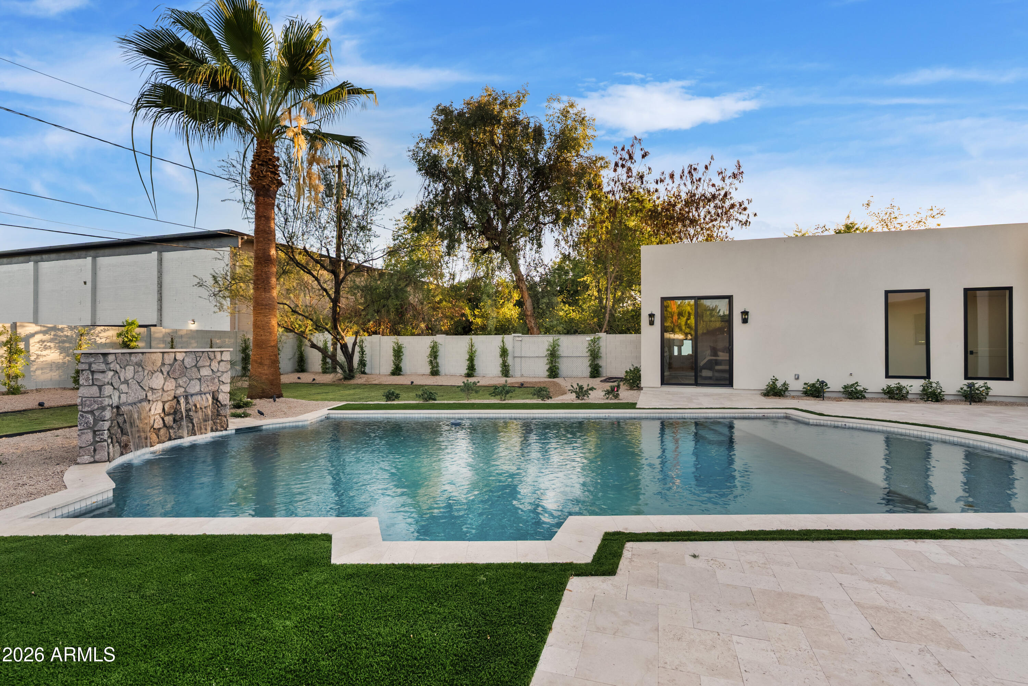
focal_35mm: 16
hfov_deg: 96.7
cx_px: 514
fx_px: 457
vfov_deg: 73.8
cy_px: 343
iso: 100
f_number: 8
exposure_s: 1/25
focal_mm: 16
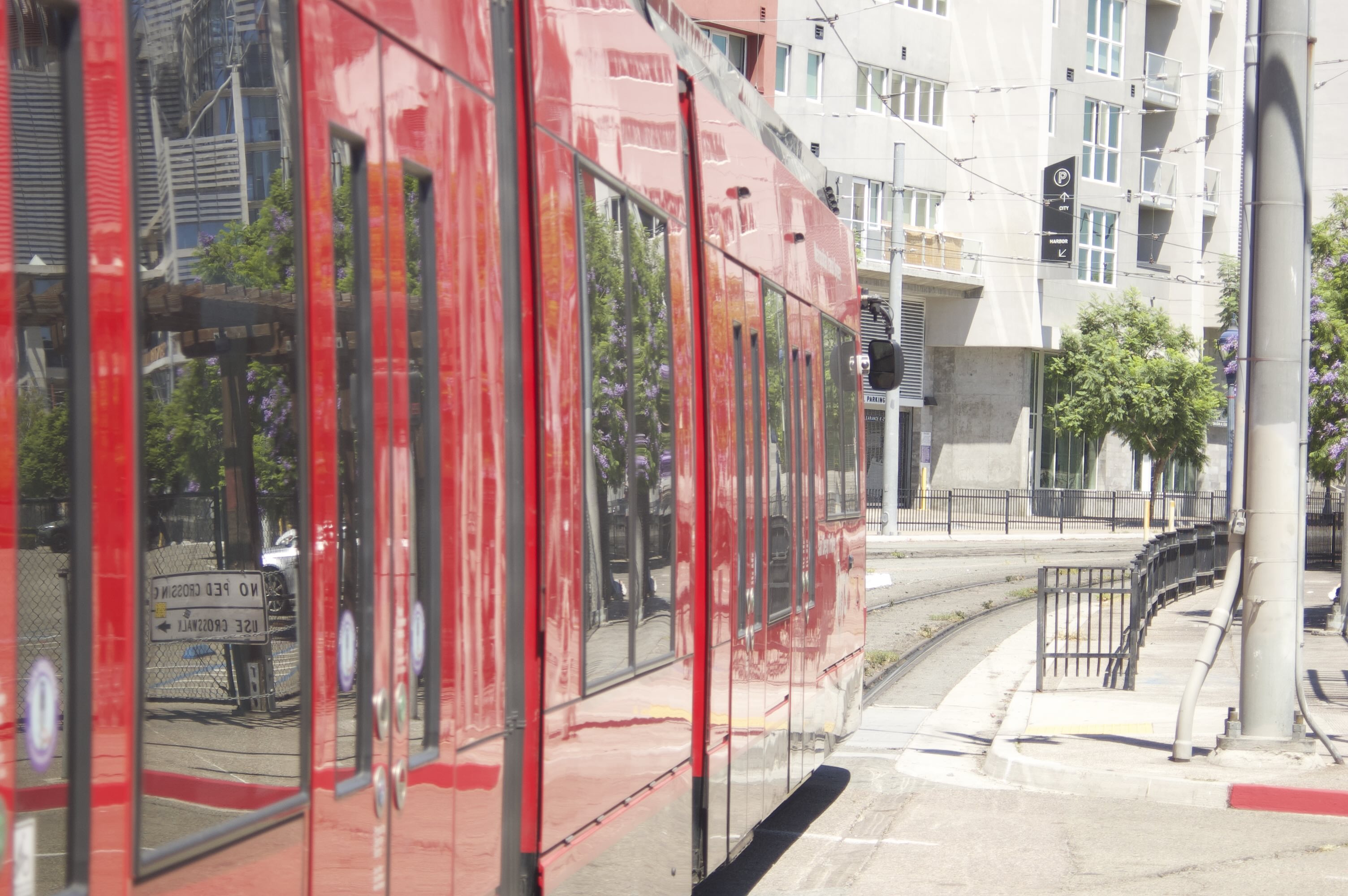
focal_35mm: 99
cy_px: 448
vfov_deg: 13.8
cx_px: 674
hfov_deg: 20.6
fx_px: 3704
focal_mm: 66
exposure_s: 1/400
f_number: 25
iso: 200
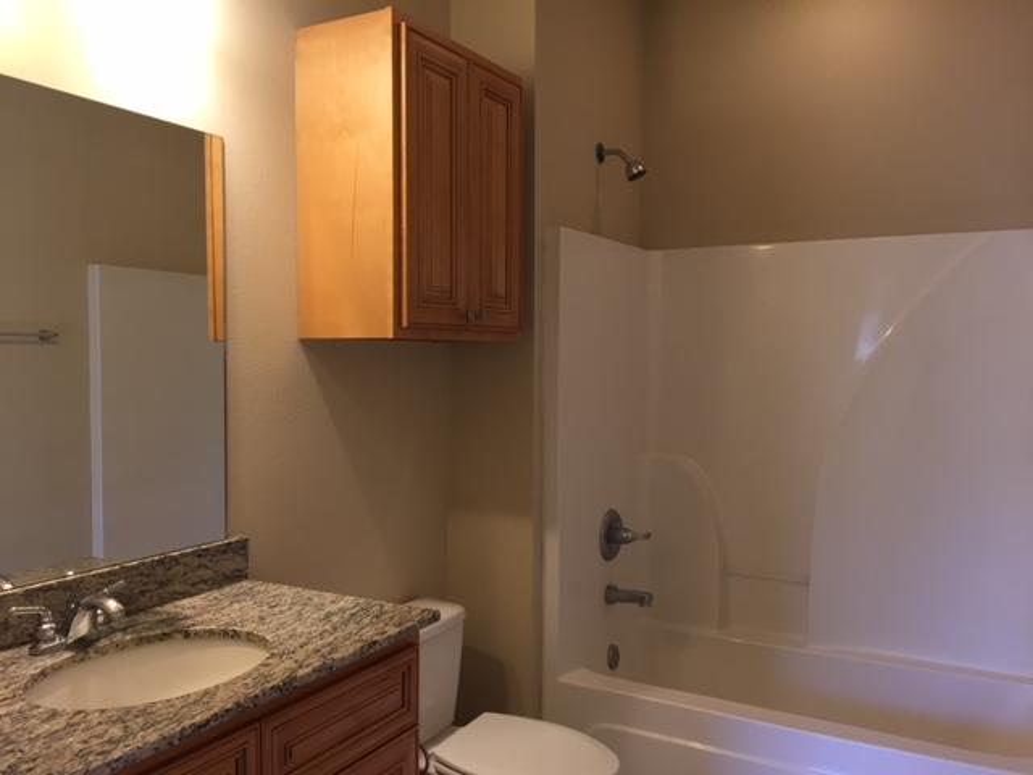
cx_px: 516
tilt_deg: -2.2
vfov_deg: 48.2
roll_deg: -0.1
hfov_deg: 61.7
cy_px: 388
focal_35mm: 29
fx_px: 865
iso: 64
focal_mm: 4.15
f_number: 2.2
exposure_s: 1/30
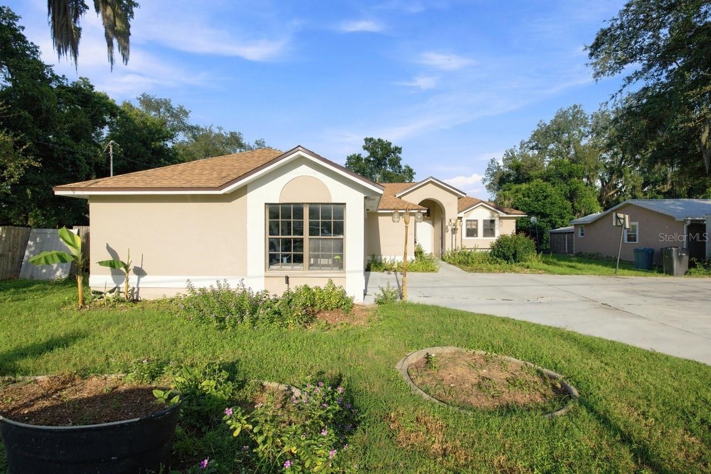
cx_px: 356
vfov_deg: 73.7
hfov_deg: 96.7
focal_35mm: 16
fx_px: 316
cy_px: 237
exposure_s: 1/8000
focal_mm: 16
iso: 1250
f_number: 9
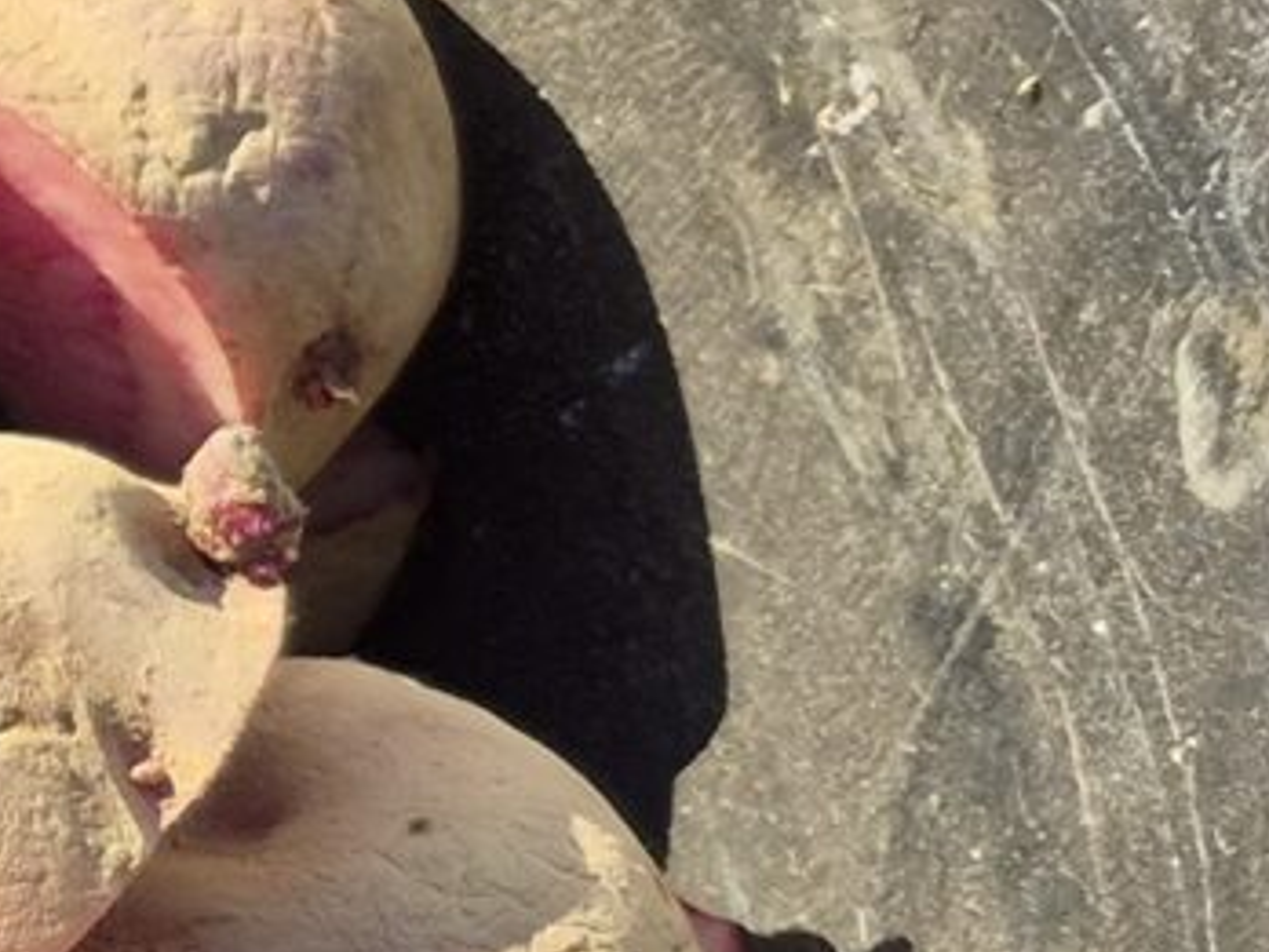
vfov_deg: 8.8
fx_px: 6195
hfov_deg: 9.7
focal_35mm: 169
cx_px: -2217
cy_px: 854
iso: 25
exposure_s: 1/714
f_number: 1.8
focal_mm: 5.4
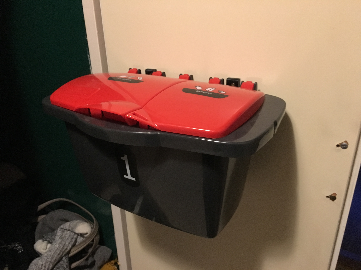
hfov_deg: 61.7
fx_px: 302
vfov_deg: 48.2
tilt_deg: -24.6
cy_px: 135
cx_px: 180
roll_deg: +3.7
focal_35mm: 29
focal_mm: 4.15
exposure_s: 1/17
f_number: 2.2
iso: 500
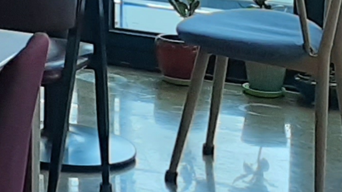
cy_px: -273
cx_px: -619
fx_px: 1496
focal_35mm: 165
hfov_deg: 10.2
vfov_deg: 6.9
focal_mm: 3.93
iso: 40
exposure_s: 1/125
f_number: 1.7
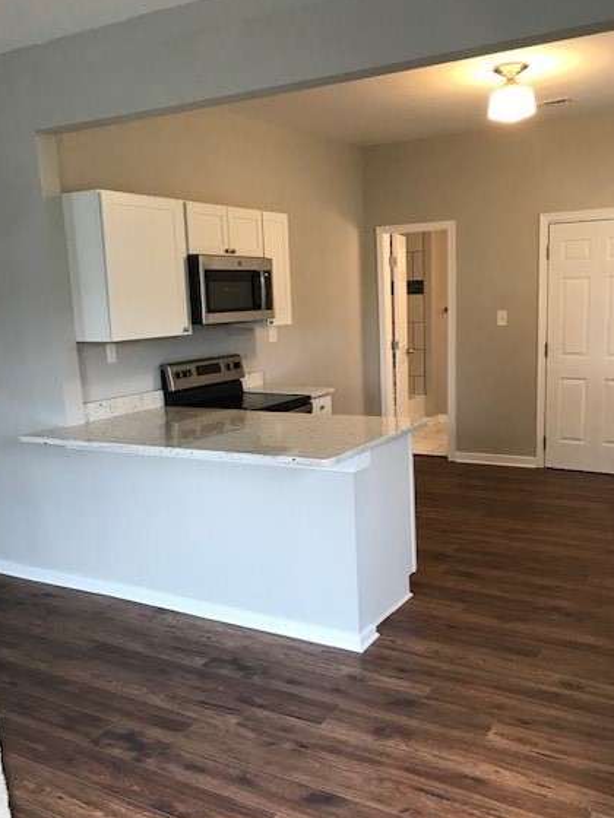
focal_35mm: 32
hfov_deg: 44.1
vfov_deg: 56.8
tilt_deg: -8.2
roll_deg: +2.2
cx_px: 333
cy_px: 435
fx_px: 757
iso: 40
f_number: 1.8
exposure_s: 1/30
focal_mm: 3.99
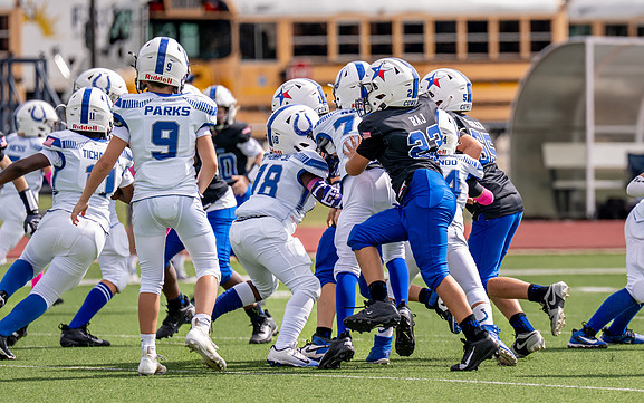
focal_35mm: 455
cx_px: 545
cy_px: 204
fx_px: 7988
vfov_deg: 2.9
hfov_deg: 4.6
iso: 250
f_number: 2.8
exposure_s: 1/4000
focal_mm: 200
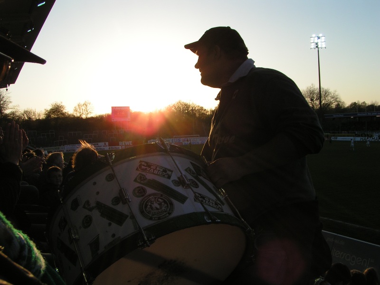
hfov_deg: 49.0
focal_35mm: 38
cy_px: 142
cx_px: 190
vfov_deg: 37.7
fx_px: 417
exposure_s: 1/320
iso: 50
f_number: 5.6
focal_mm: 5.8
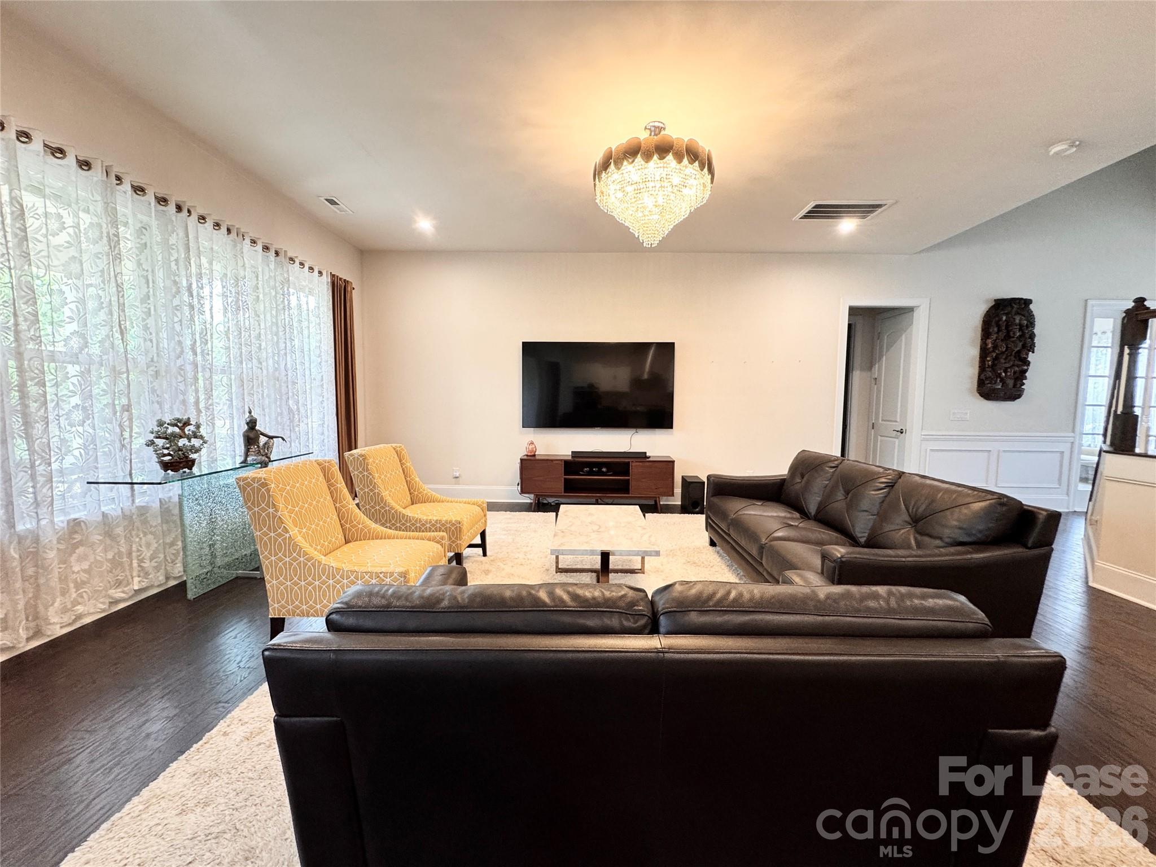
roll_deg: -0.9
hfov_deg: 102.1
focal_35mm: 14
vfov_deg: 85.7
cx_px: 578
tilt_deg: -4.1
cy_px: 434
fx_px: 468
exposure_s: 1/60
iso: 200
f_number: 2.2
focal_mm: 2.22
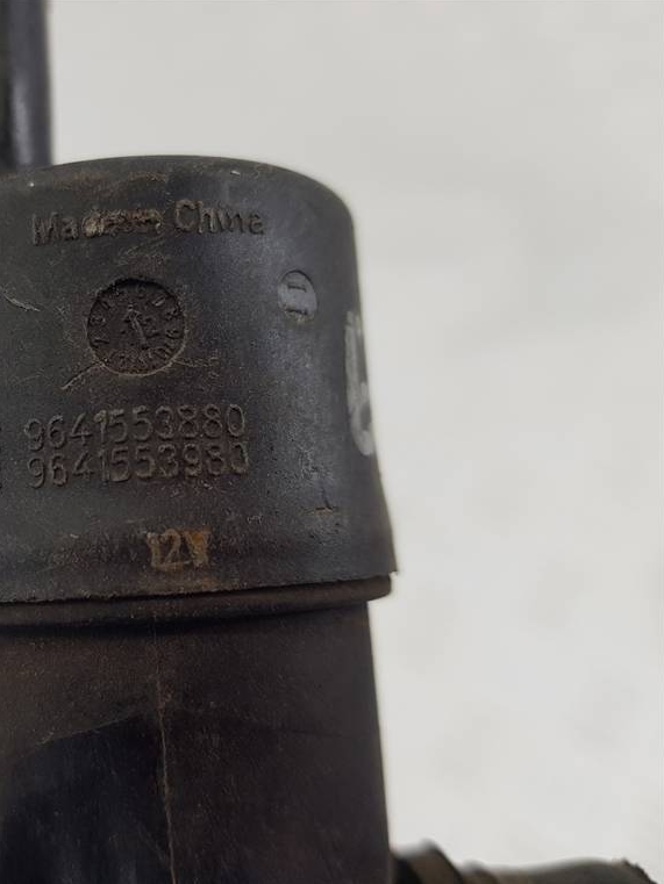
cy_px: 441
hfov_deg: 38.1
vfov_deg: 52.6
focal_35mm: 35
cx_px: 72
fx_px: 895
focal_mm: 4.2
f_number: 1.7
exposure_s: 1/100
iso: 50
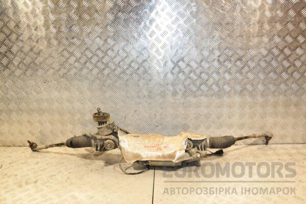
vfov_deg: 41.7
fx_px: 268
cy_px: 102
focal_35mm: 32
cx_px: 153
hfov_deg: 59.5
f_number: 5.6
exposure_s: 1/200
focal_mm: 21
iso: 800
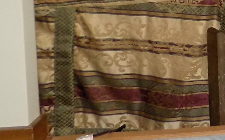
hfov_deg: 16.4
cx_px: 423
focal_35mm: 103
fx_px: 631
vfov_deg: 11.1
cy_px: -173
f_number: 3.1
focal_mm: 4
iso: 250
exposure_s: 1/30
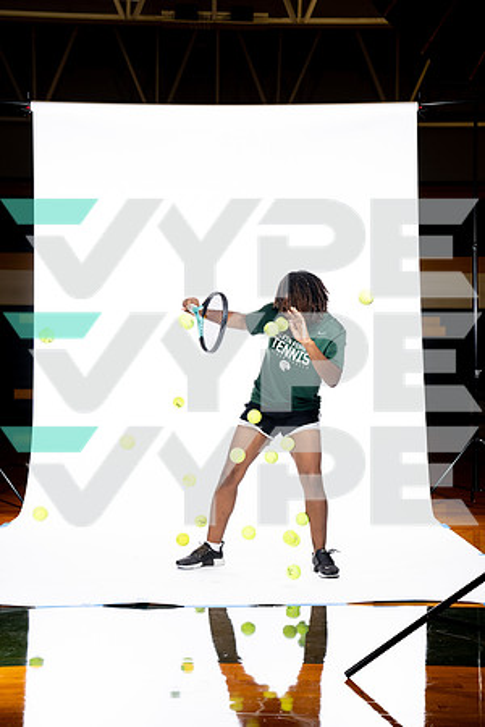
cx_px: 242
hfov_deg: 24.6
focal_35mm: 55
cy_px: 364
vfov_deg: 36.2
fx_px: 1111
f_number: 5.6
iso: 400
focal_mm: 55
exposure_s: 1/250
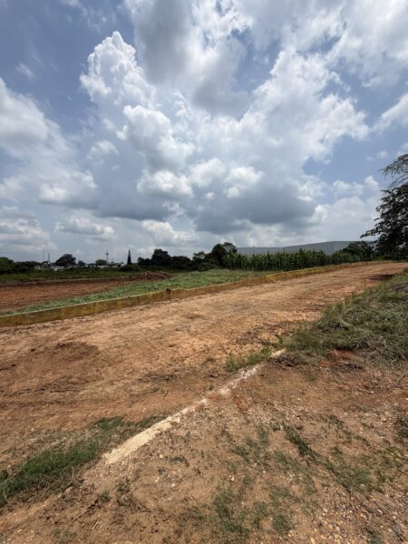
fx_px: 220
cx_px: 204
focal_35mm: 14
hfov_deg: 85.7
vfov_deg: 102.1
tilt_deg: -2.1
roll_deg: -2.2
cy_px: 272
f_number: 2.2
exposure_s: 1/1795
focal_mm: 2.22
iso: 20
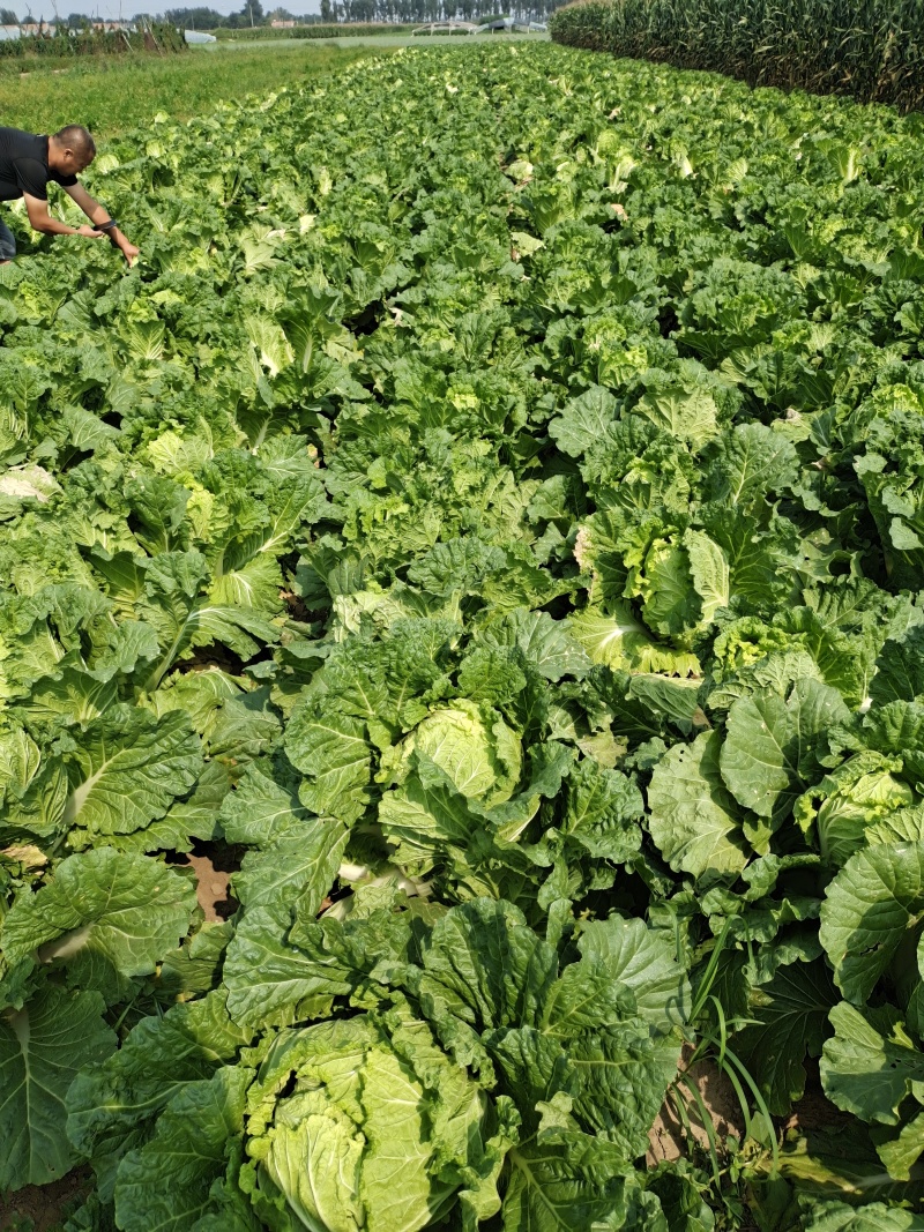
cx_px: 462
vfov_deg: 76.4
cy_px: 616
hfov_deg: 61.1
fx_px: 783
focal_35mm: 22
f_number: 1.79
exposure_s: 1/668
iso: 50
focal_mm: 4.71
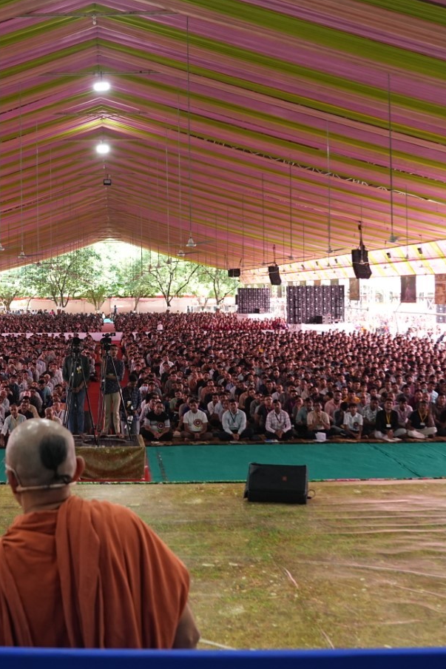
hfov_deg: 30.4
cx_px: 87
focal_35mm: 43
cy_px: 301
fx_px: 799
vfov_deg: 45.4
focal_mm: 24
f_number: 5
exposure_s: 1/125
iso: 1000
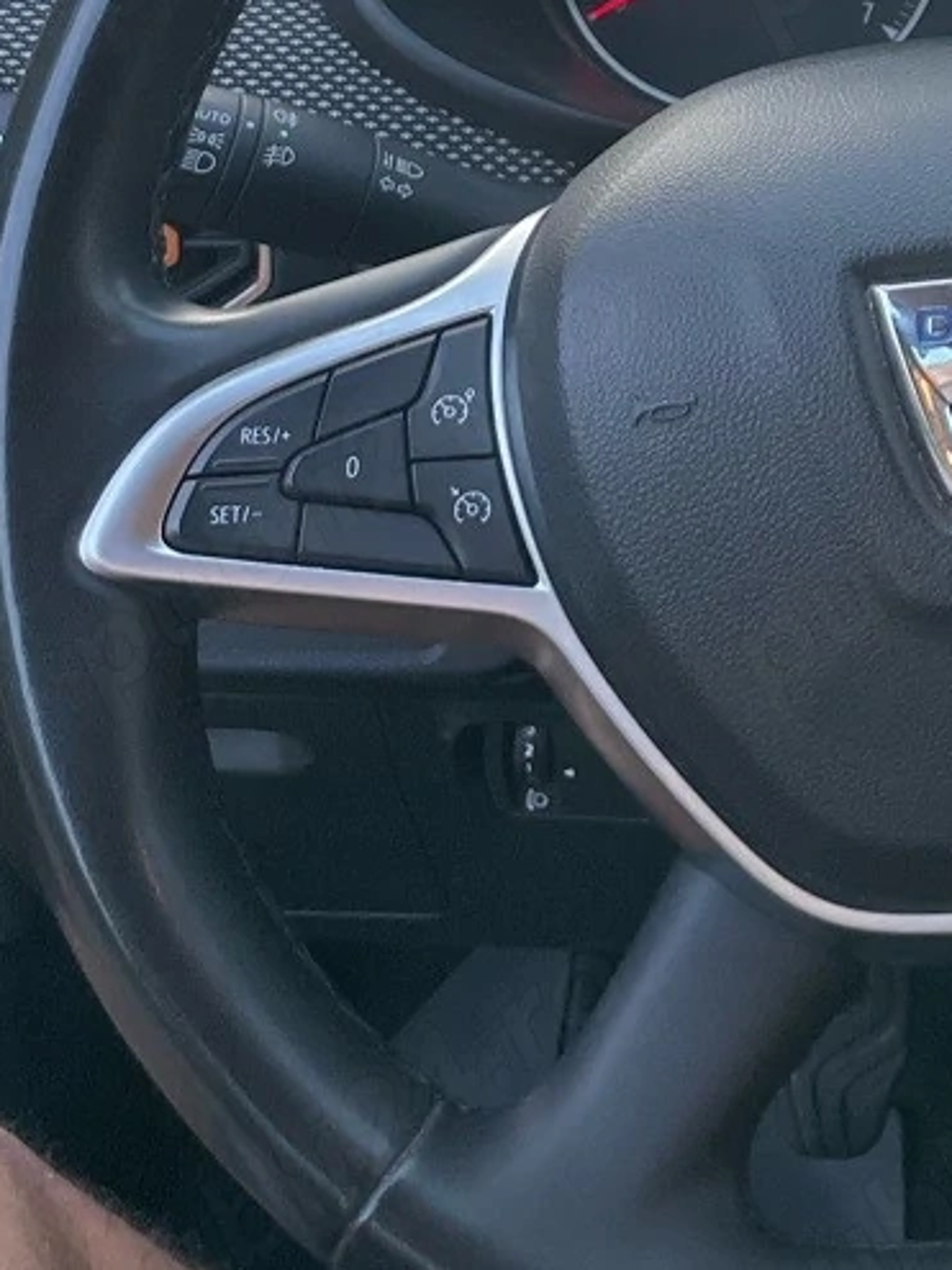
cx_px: 1180
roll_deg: -1.0
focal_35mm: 70
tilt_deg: -17.6
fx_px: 2568
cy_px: -77
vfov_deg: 26.0
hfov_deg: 19.6
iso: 50
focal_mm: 4.2
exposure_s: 1/121
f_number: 1.6
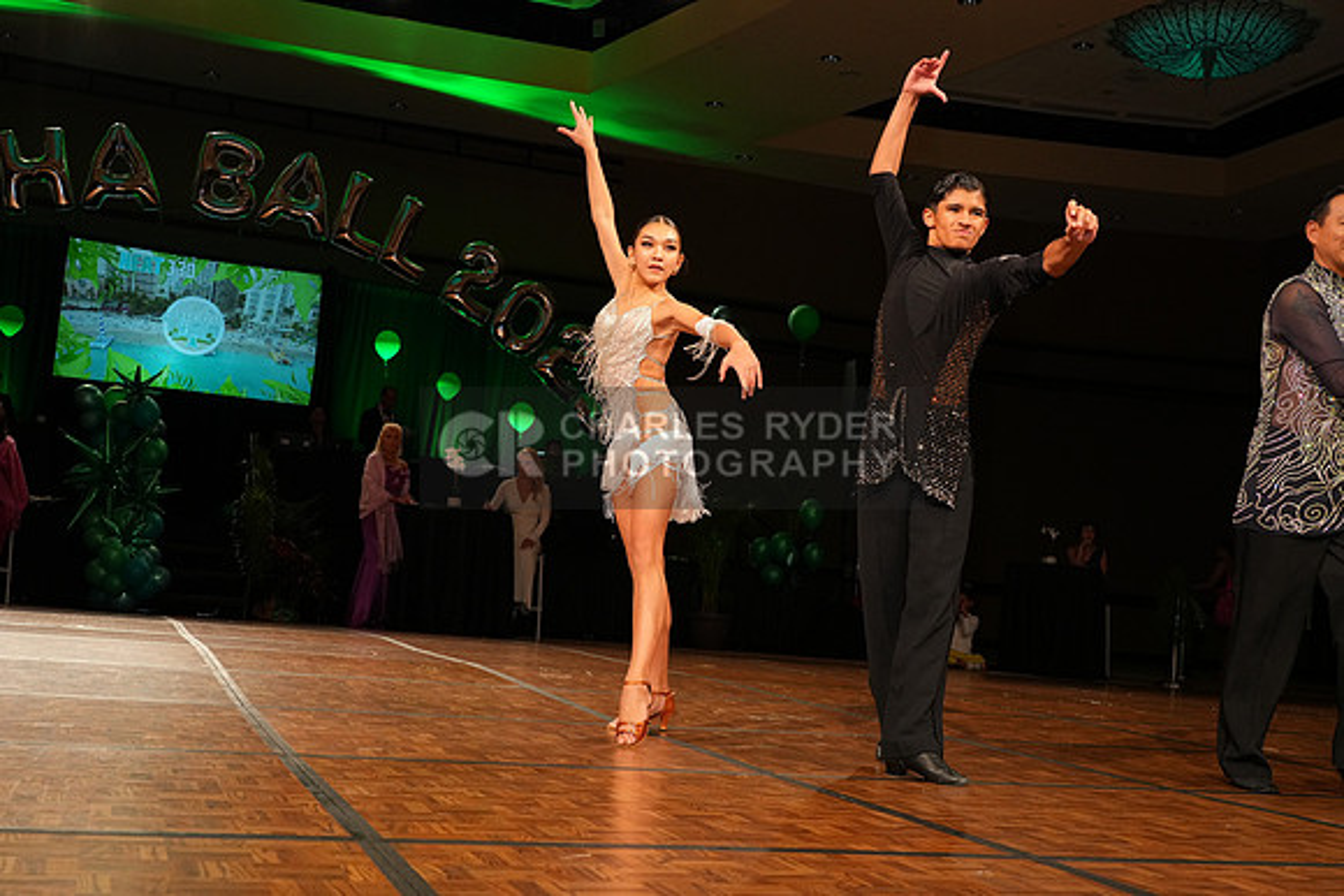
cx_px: 672
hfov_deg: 48.4
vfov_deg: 33.4
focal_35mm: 40
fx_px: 1494
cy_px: 448
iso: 2500
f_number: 7.1
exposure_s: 1/200
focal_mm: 40
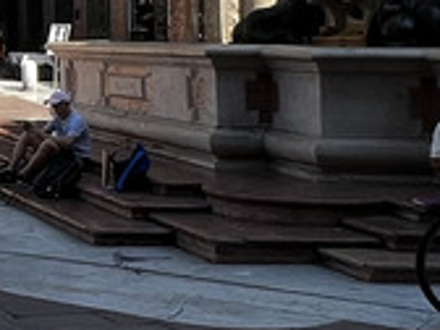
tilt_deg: +4.6
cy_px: -65
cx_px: -317
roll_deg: -0.5
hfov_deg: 17.6
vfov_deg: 15.3
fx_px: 1182
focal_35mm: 93
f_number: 1.8
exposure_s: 1/1193
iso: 32
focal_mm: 1.57
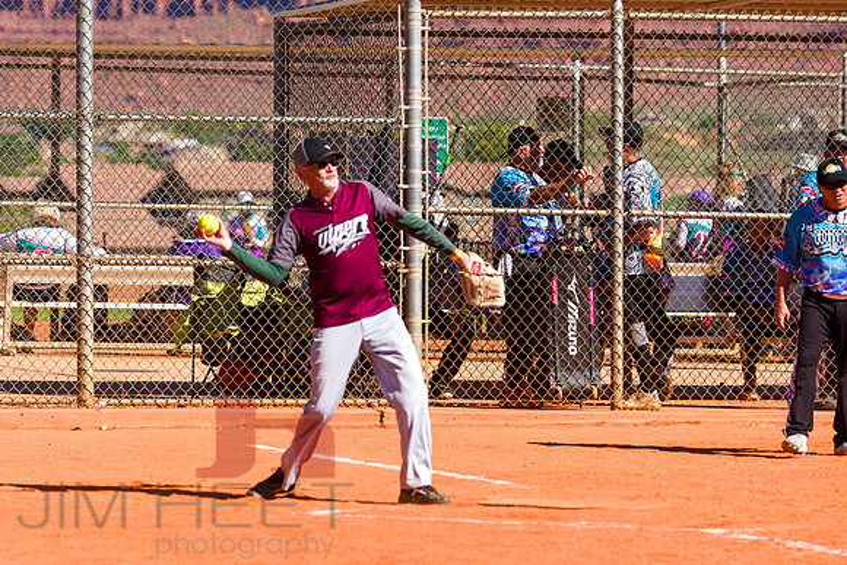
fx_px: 5879
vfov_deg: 5.5
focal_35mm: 250
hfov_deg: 8.2
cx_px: 322
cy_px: 271
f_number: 6.3
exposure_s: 1/1600
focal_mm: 195
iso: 400
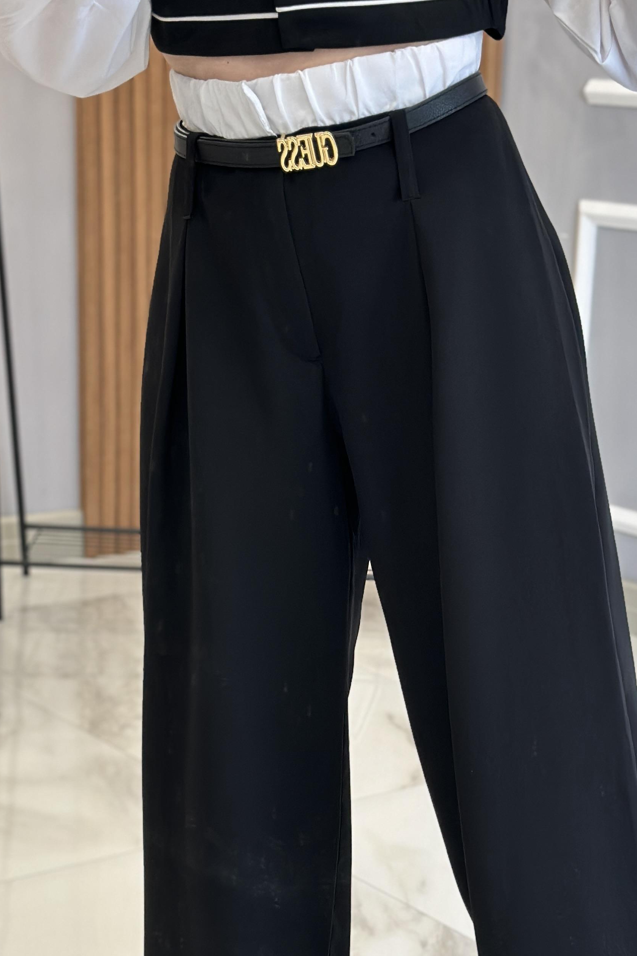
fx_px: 2123
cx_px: 357
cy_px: 667
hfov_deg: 17.1
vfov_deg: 25.2
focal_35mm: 80
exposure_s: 1/82
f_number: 1.78
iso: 125
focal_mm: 6.86
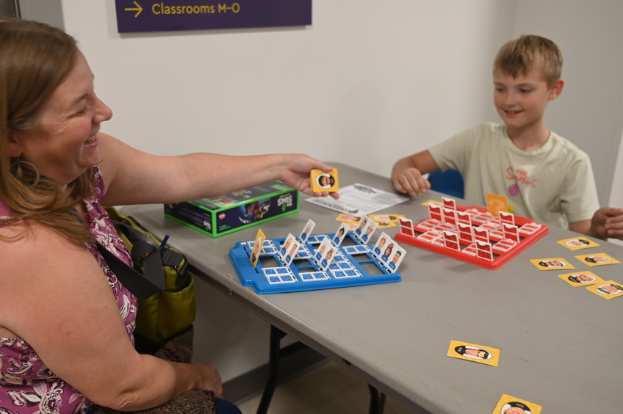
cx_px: 288
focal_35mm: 36
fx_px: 616
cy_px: 216
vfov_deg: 37.2
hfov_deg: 53.6
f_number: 2.8
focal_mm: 29.5
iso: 720
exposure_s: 1/125
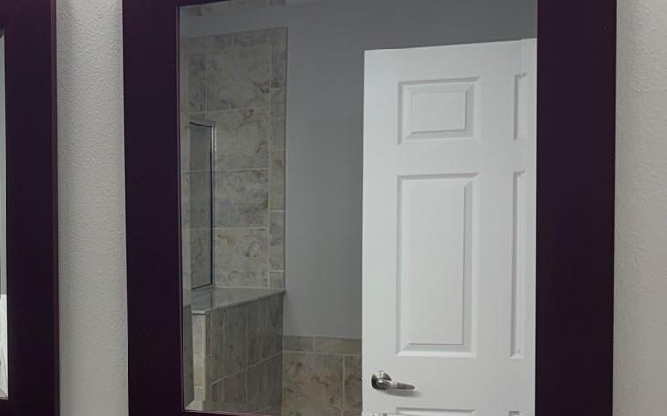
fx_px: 1018
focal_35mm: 56
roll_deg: +1.0
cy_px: 277
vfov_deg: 23.0
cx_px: 28
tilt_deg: -4.0
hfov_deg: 33.7
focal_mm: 6.76
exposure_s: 1/120
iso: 80
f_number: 1.78
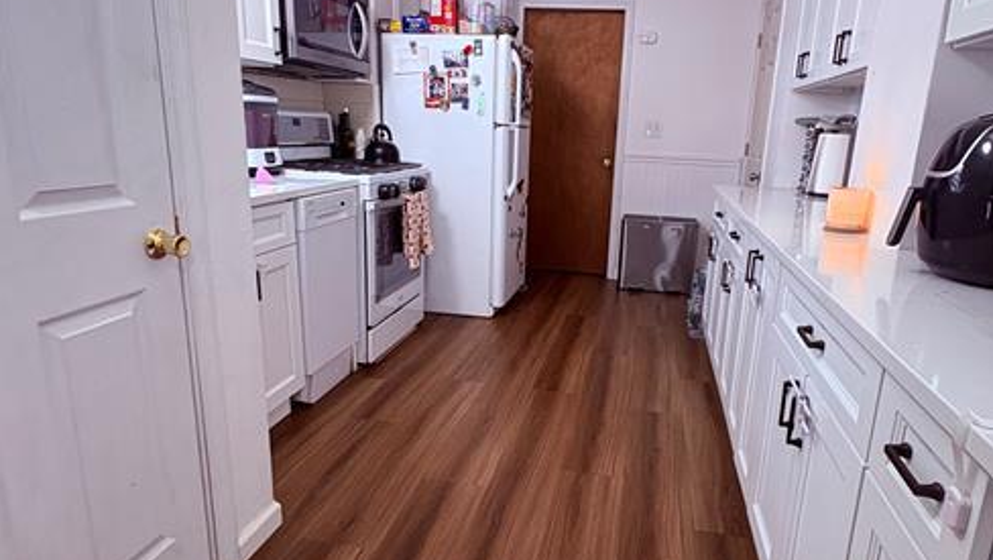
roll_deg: -2.5
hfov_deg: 76.0
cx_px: 549
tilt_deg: -14.5
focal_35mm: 24
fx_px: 632
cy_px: 293
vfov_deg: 47.7
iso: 200
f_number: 2.2
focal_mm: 2.22
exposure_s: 1/60
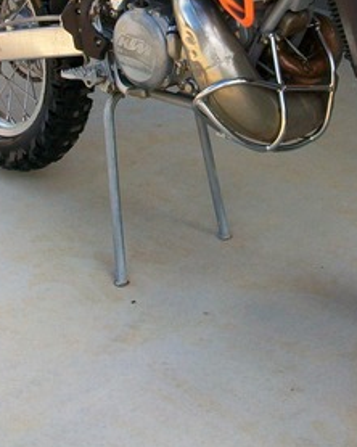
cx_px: 207
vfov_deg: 21.0
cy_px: 87
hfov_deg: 17.1
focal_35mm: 90
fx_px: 1190
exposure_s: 1/320
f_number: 2.8
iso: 64
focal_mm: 5.7
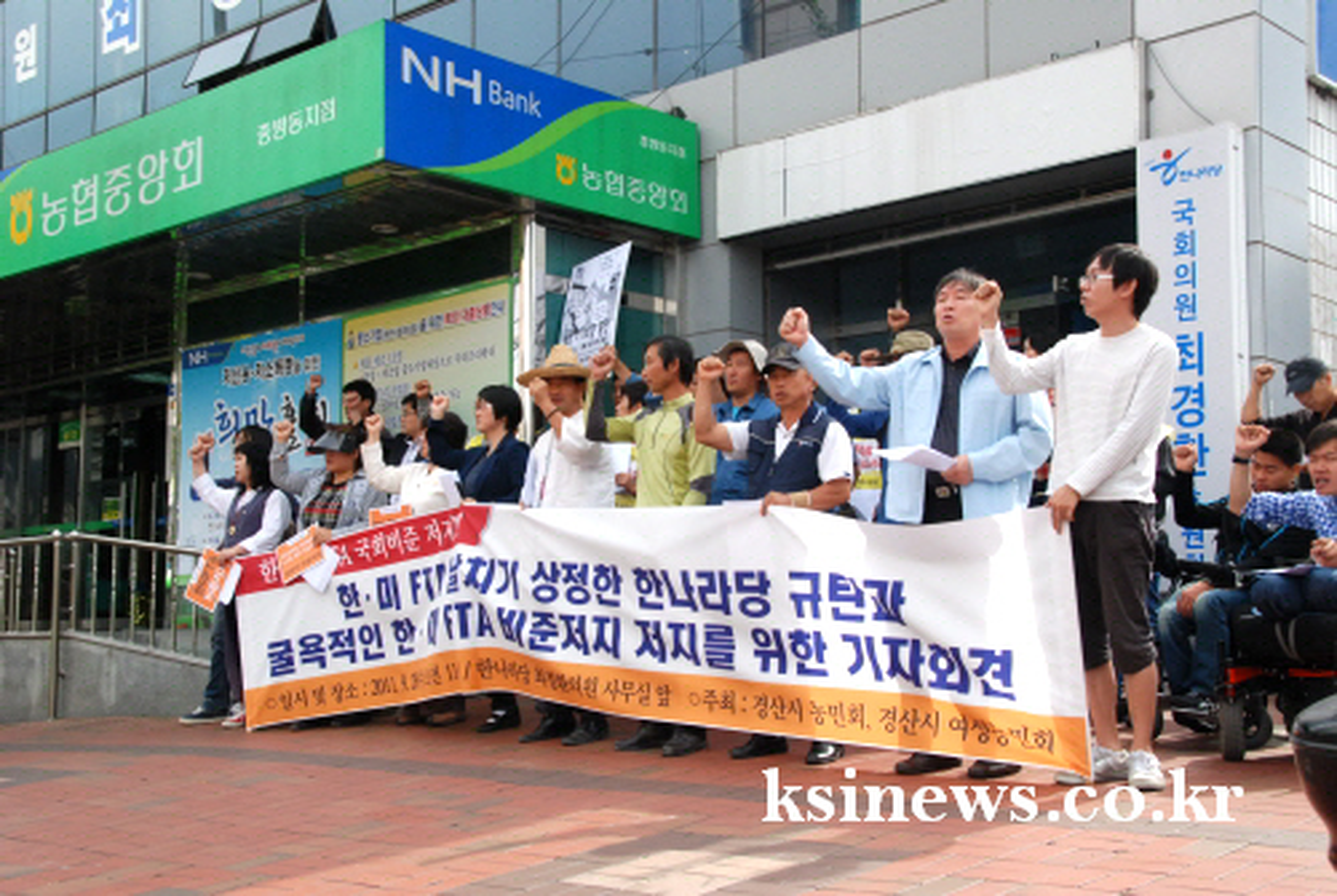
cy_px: 448
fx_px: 1562
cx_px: 668
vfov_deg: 32.0
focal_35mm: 42
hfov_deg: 46.3
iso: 800
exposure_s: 1/500
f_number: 11
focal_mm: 28
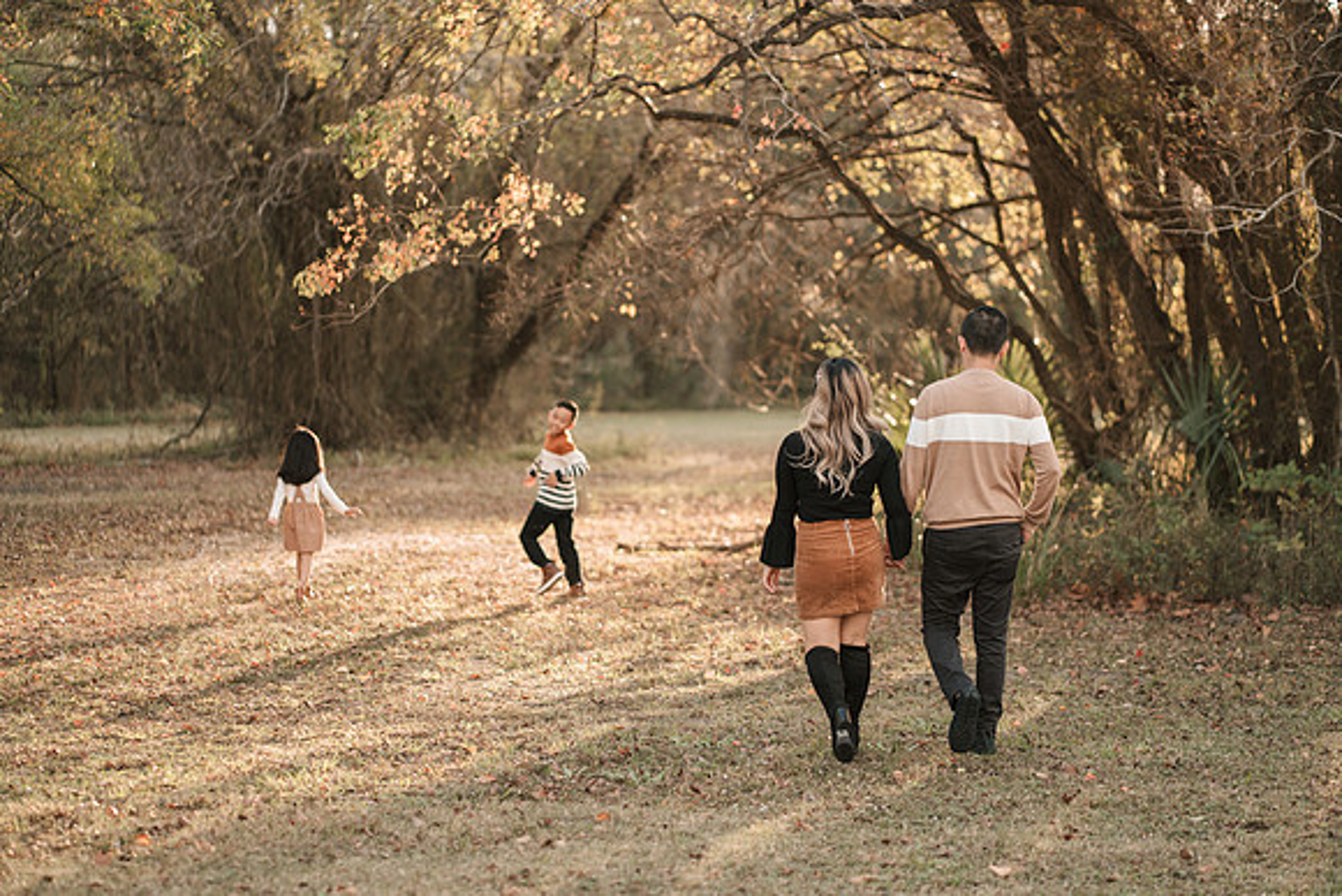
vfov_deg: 16.1
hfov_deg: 23.9
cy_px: 448
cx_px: 671
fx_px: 3169
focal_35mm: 85
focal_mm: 85
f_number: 2
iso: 100
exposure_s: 1/640
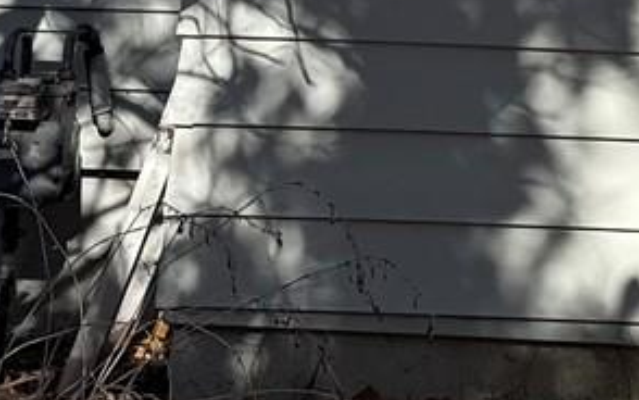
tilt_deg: +9.1
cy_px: -557
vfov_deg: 7.0
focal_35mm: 177
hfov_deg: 11.6
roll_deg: -2.1
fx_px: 3084
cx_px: 735
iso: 80
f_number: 1.78
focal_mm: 6.76
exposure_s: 1/6173
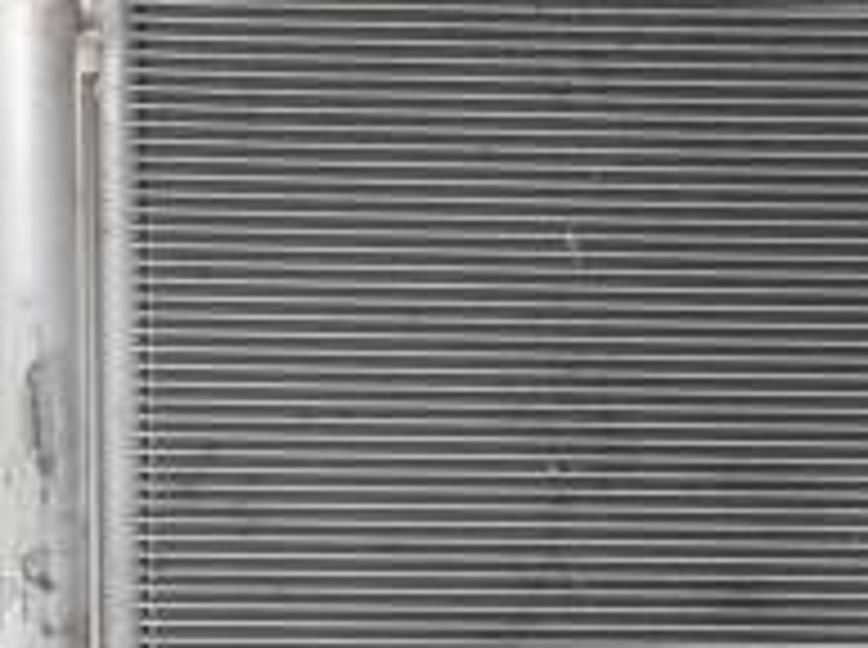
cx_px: 787
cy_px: 423
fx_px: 1352
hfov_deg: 33.6
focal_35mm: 54
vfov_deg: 26.8
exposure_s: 1/100
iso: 50
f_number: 2.4
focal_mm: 4.3
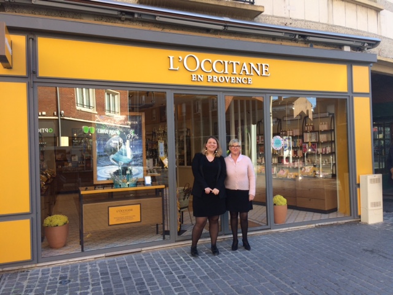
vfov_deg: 48.2
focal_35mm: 29
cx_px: 196
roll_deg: +1.7
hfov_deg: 61.7
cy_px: 148
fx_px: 329
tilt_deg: +0.6
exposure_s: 1/243
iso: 32
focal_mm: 4.15
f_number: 2.2
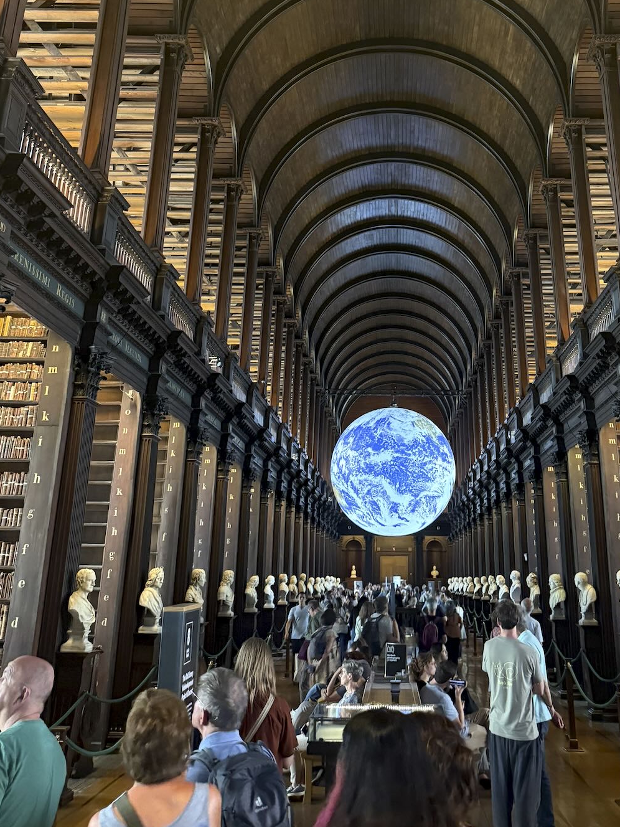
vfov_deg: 48.2
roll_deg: -0.8
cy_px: 204
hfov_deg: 38.4
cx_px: 386
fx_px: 884
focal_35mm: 37
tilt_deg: +22.1
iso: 800
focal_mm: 6.76
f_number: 1.78
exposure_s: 1/25
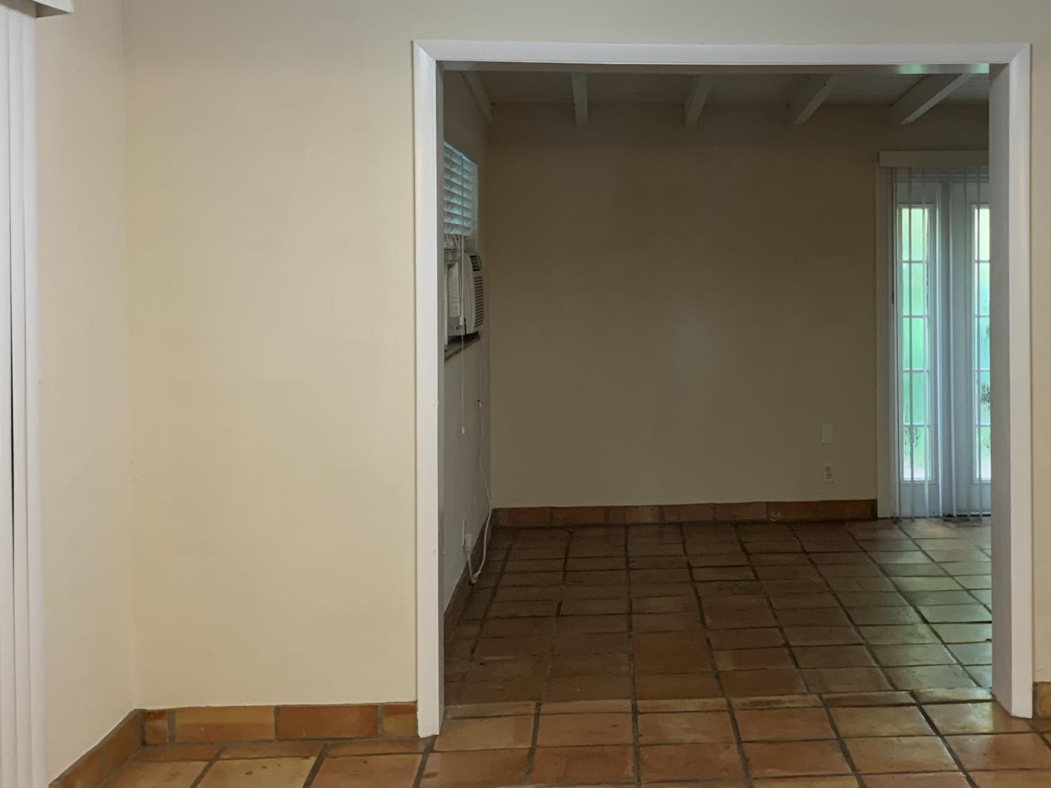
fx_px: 1457
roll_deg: +1.2
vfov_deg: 30.1
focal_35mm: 48
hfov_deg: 38.9
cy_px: 282
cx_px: 742
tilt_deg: -0.4
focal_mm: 4.25
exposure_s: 1/60
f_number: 1.8
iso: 250
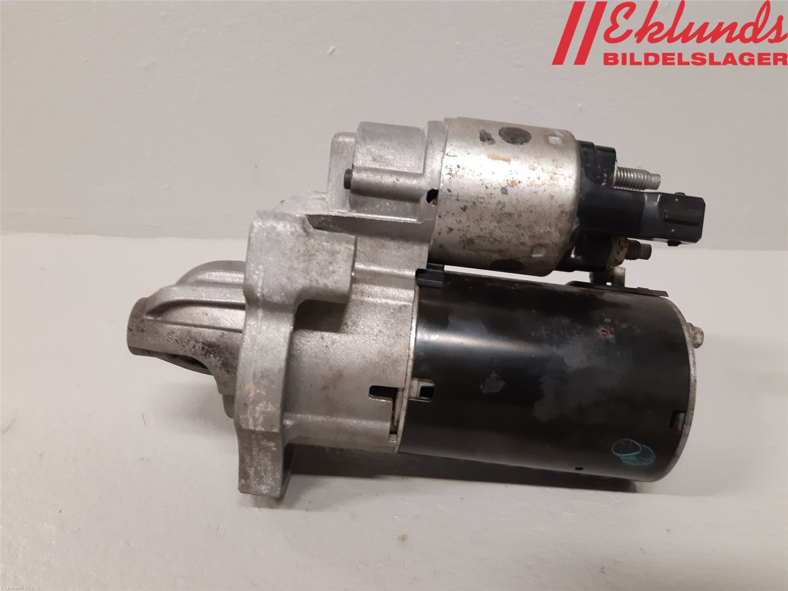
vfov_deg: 53.1
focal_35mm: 26
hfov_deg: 67.3
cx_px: 394
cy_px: 296
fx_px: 592
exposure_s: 1/50
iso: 200
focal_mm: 3.93
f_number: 1.7
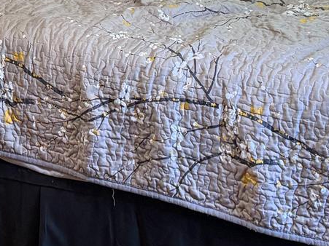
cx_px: 41
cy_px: -170
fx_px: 1036
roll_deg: +1.1
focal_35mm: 109
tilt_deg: -8.1
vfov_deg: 12.6
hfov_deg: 17.8
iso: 320
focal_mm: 6.76
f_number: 1.78
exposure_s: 1/60
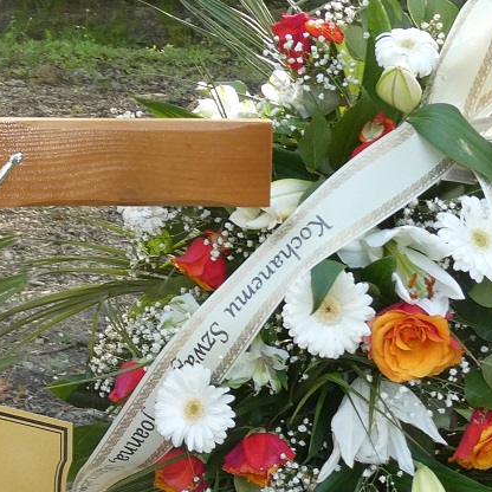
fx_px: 2187
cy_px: 350
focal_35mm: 136
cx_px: -63
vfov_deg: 12.8
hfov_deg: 12.6
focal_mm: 7.2
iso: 125
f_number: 3.8
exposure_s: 1/60
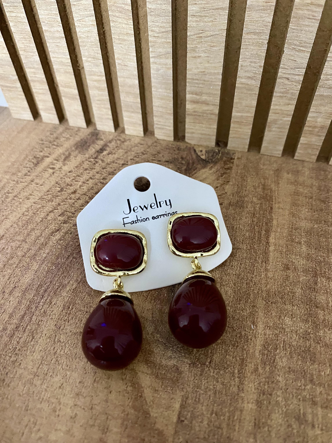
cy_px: 222
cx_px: 166
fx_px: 320
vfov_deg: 69.4
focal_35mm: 25
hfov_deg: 54.9
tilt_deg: -57.3
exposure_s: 1/25
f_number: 1.8
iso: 500
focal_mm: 4.25
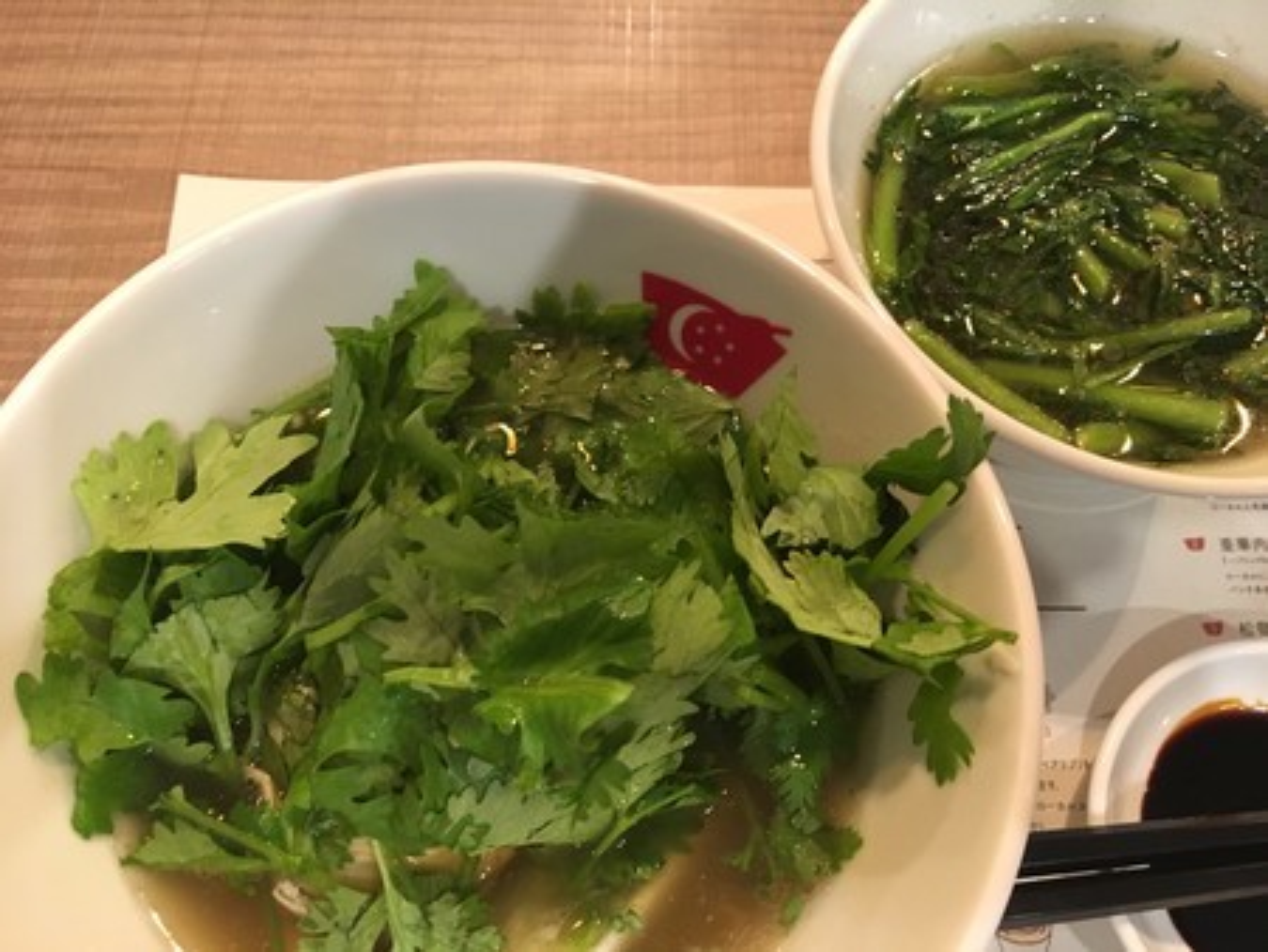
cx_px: 634
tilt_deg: -66.0
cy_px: 476
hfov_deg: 61.6
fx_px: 1063
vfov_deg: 48.3
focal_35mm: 29
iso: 200
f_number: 2.2
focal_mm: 4.15
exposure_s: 1/15
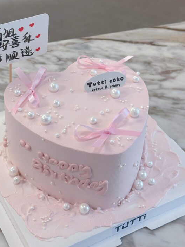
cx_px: 75
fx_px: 499
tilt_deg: -39.4
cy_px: 104
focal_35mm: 70
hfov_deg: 21.0
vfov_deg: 27.7
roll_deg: -4.6
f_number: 1.78
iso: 160
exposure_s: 1/50
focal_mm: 6.86
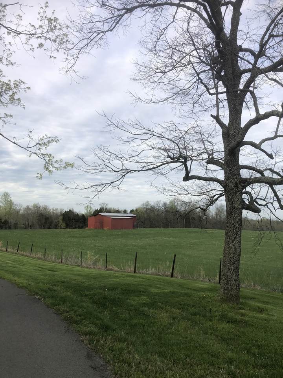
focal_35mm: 28
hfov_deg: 49.7
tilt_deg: +6.5
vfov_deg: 63.4
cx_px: 142
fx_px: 305
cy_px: 189
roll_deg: +2.2
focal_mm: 3.99
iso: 20
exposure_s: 1/979
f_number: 1.8
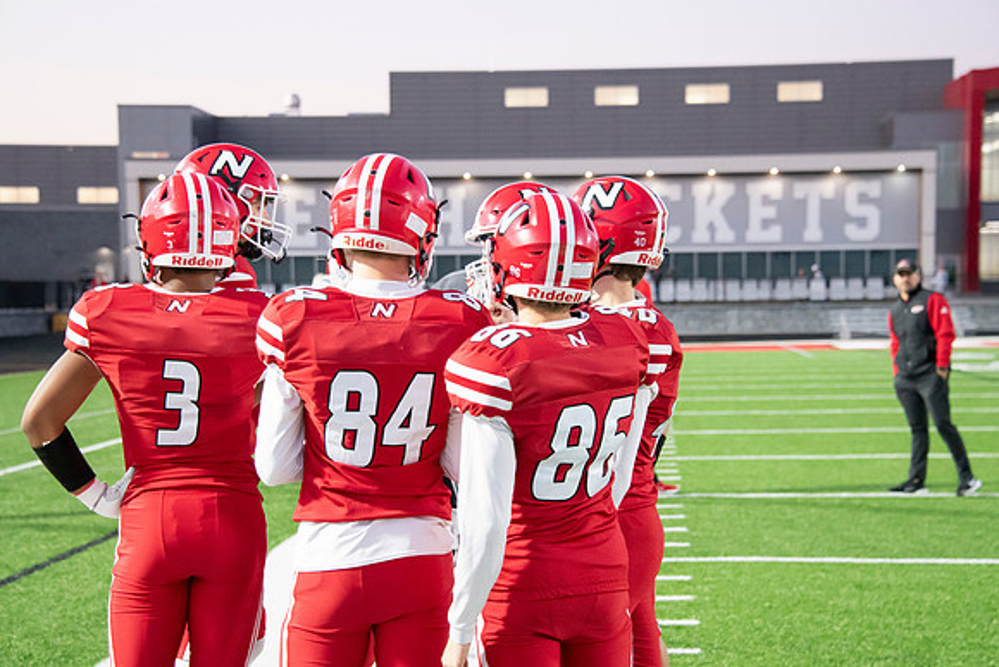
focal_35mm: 94
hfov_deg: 21.7
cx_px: 500
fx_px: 2603
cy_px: 334
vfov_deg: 14.6
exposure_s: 1/250
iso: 8000
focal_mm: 85
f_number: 5.6
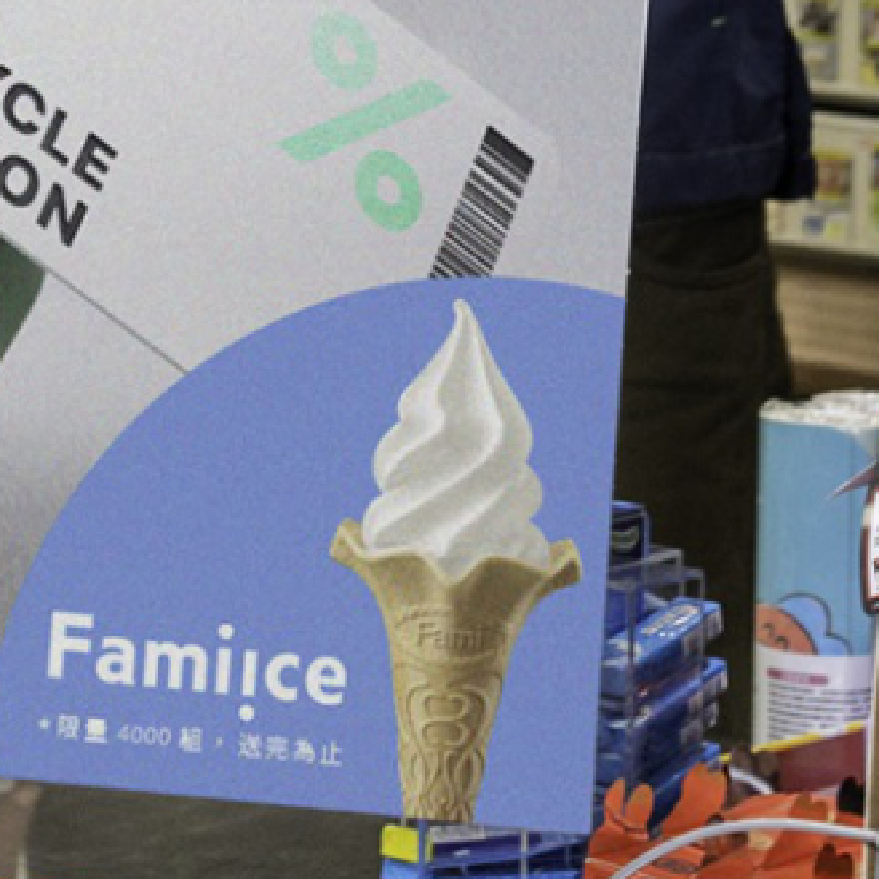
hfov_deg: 7.8
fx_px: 6378
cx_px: -321
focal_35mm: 222
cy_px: -871
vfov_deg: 7.6
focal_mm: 42
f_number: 4.5
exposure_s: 1/200
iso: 400
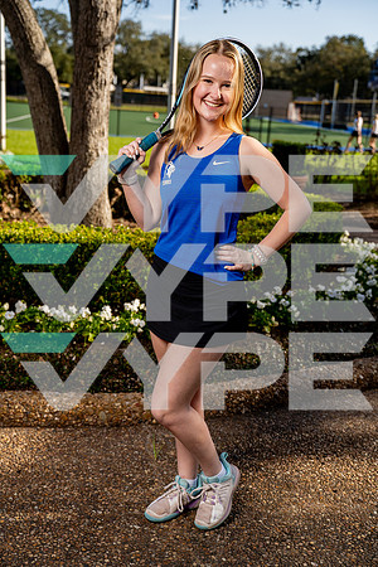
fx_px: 756
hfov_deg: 28.1
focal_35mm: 48
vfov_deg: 41.1
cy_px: 284
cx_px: 189
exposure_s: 1/1250
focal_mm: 48
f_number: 4
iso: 100
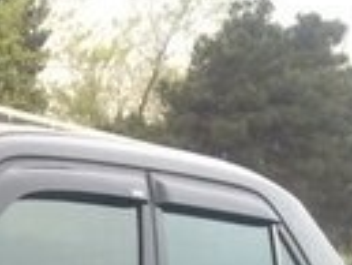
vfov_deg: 9.3
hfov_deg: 12.0
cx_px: -327
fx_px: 1506
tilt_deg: -15.5
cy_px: 572
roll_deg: -8.9
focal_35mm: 148
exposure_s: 1/33
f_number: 2.2
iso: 50
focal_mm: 4.15
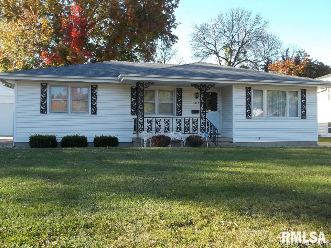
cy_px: 124
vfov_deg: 42.9
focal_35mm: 33
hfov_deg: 55.4
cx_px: 166
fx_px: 316
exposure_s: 1/160
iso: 64
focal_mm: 5.9
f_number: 3.3
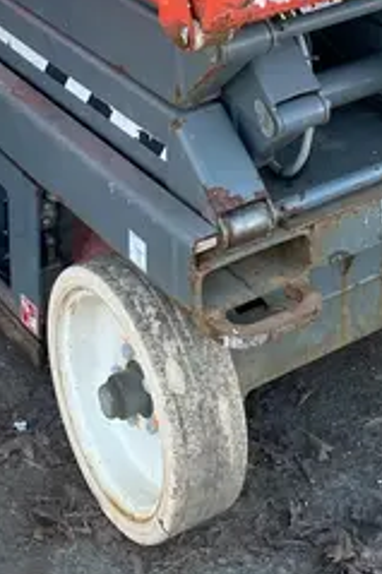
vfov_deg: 21.5
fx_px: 1323
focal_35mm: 83
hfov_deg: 16.4
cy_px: -227
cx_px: 252
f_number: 1.8
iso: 40
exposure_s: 1/122
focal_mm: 4.25
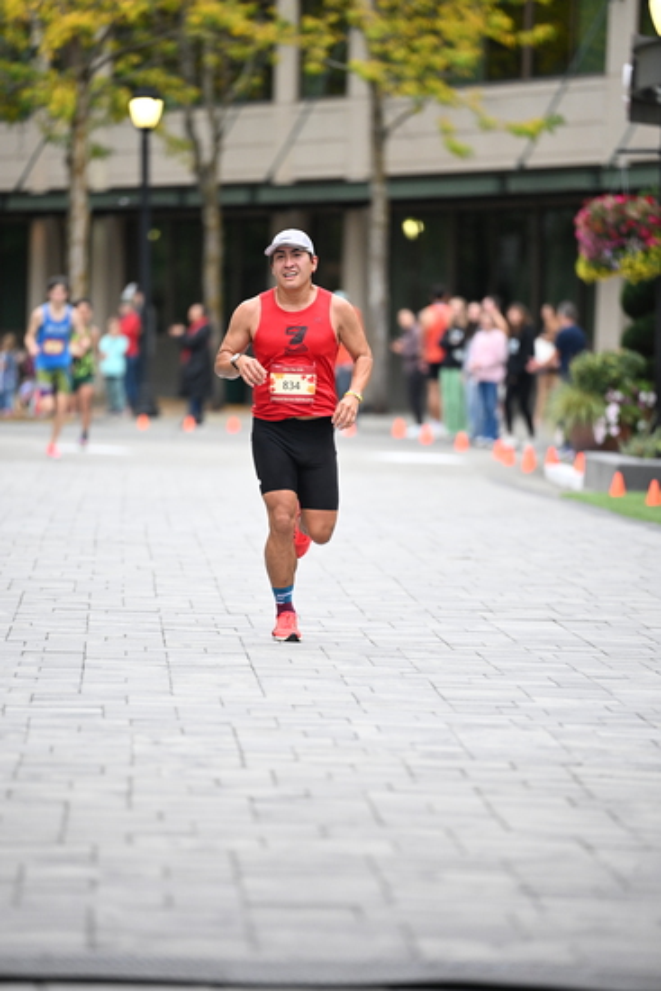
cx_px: 330
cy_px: 496
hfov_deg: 6.9
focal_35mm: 200
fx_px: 5504
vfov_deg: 10.3
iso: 1600
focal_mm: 200
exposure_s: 1/800
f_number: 2.8
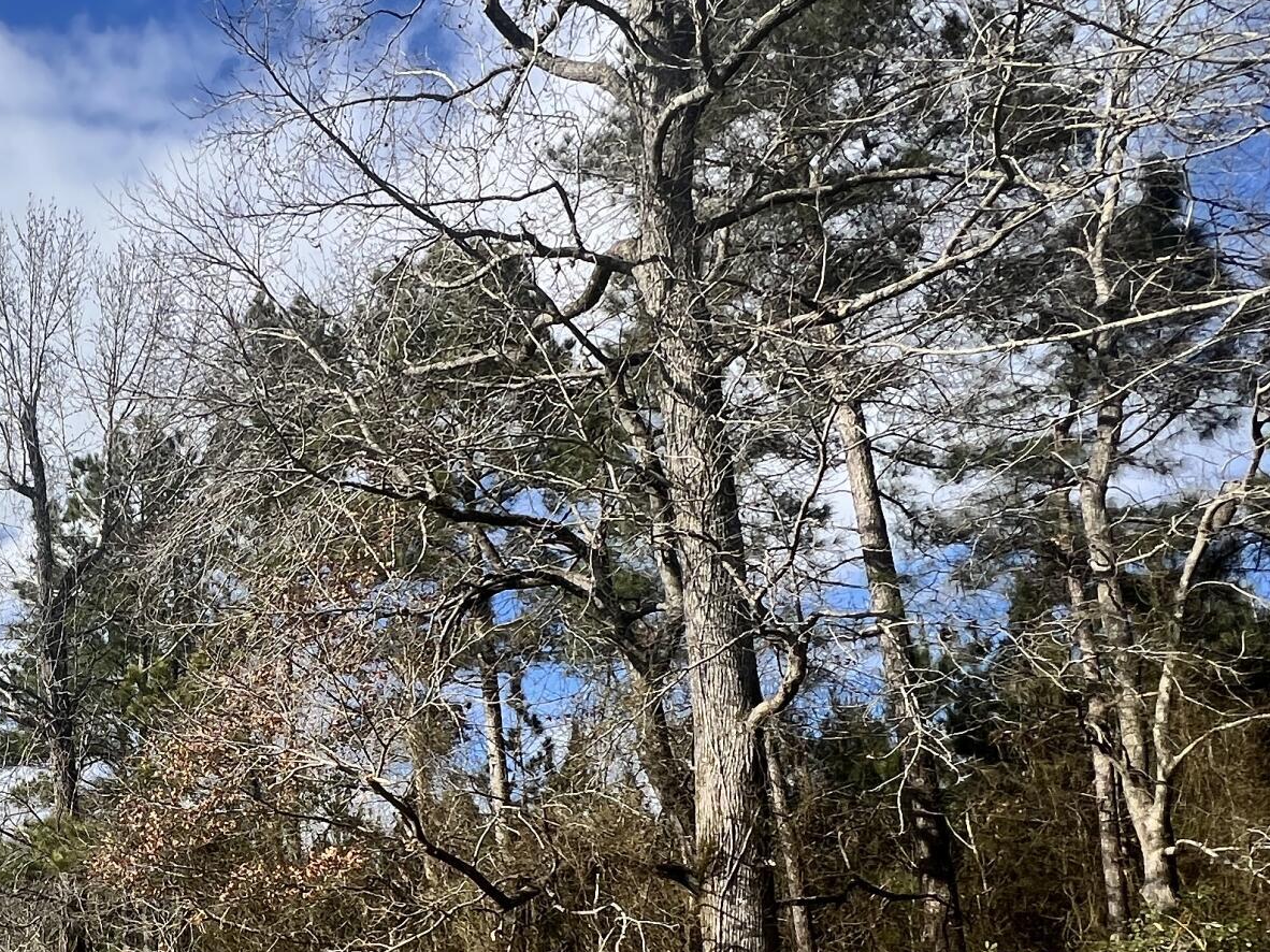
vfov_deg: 41.1
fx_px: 1210
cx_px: 64
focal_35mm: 33
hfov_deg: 47.9
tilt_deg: +15.0
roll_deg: -1.0
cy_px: 762
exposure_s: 1/1783
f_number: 1.8
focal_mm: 1.57
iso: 32
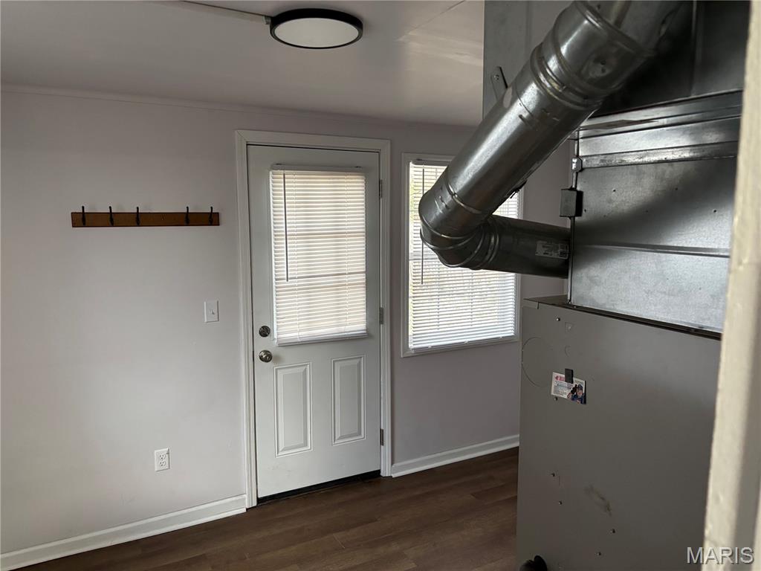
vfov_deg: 53.1
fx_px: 572
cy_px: 286
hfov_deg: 67.3
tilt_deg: -7.7
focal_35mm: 26
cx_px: 380
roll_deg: -0.3
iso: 400
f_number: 1.6
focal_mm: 5.96
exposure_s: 1/60
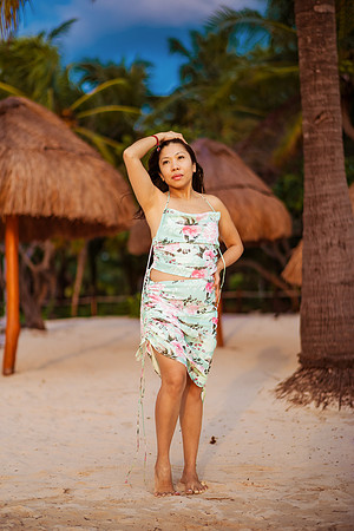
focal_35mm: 58
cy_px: 266
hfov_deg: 23.4
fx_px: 855
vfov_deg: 34.5
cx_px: 177
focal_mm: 58
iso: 640
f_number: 1.4
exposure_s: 1/8000
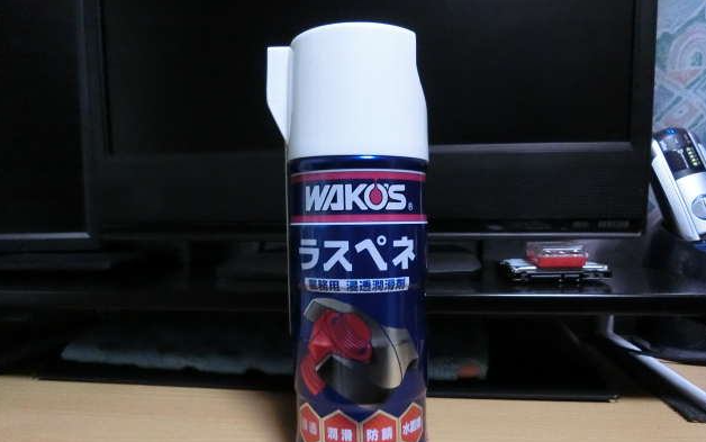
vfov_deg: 45.8
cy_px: 268
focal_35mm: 27
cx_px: 354
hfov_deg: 68.4
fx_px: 520
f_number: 3.5
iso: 2000
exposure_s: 1/30
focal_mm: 4.5
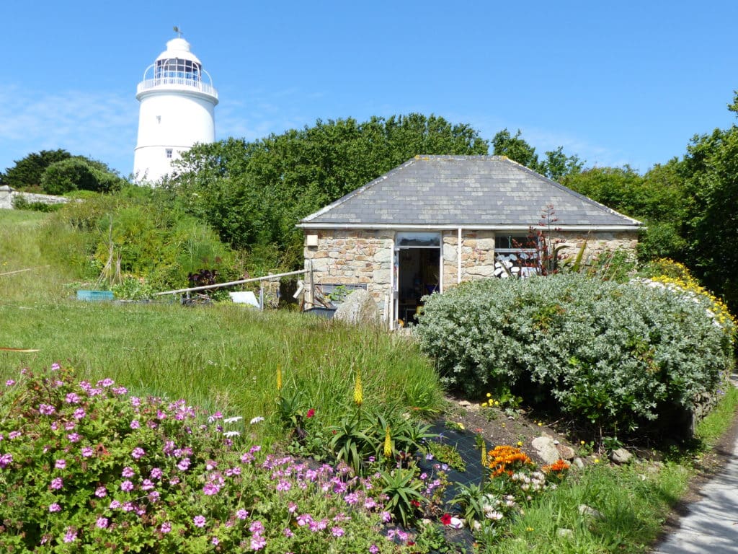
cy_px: 277
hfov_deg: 51.4
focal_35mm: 36
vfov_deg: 39.7
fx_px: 768
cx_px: 369
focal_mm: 6.4
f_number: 4
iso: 100
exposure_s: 1/800
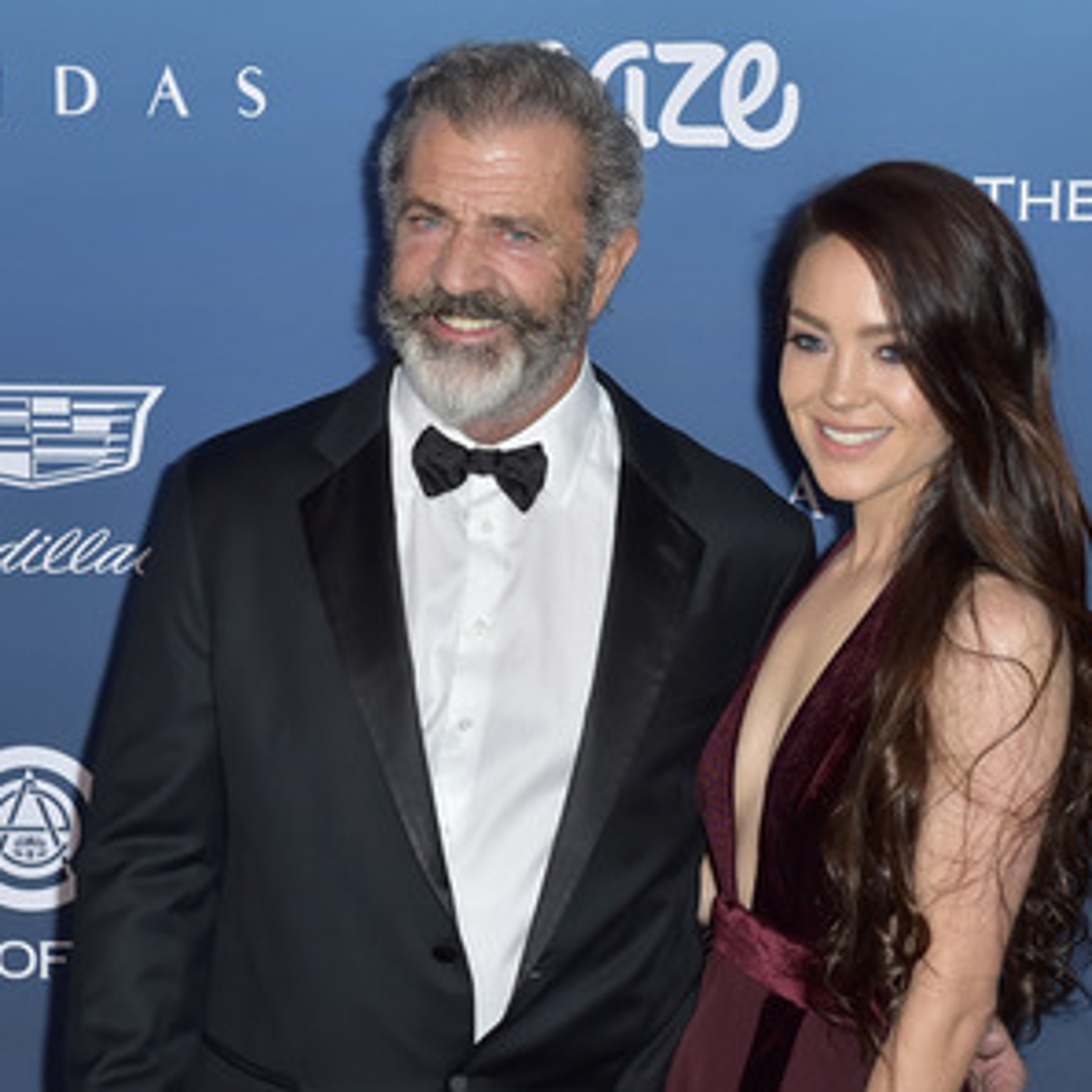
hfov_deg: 24.0
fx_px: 2570
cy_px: 544
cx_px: 559
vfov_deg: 24.0
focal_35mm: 72
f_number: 5.6
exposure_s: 1/250
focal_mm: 56
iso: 250
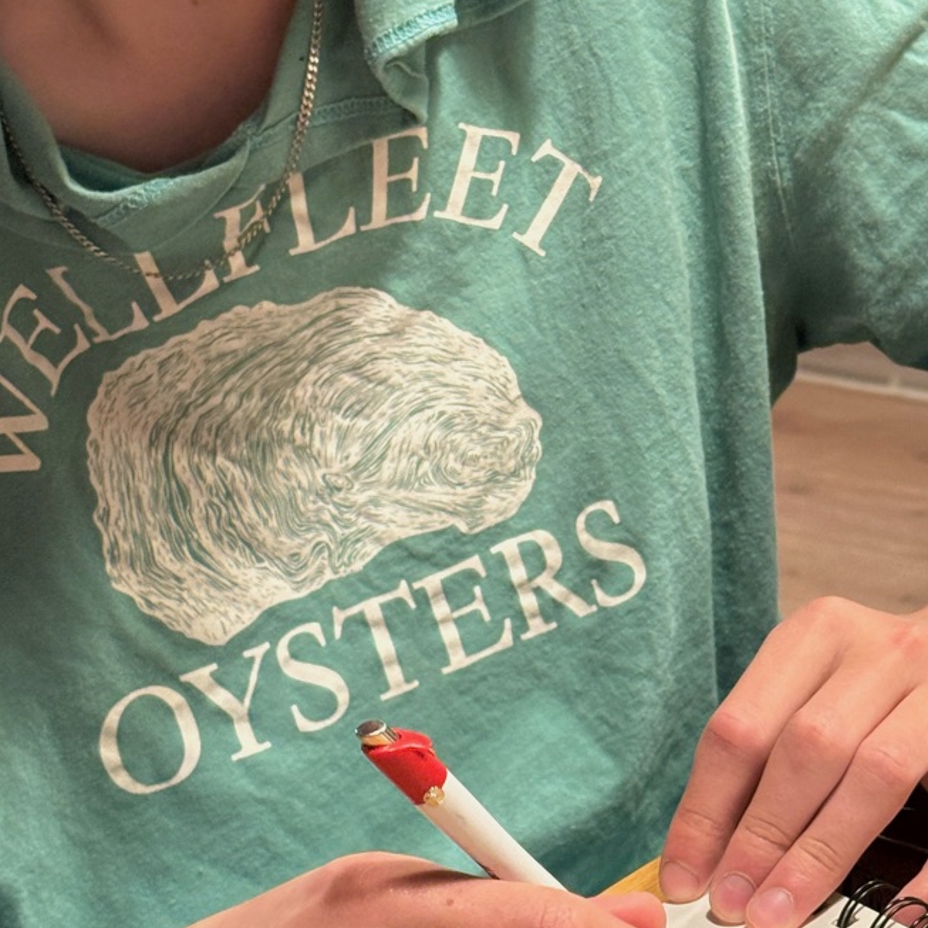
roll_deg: +5.7
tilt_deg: -15.7
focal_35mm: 104
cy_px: 279
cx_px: 642
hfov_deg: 16.7
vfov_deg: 16.7
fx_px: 3154
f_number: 1.78
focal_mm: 6.76
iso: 250
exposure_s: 1/40
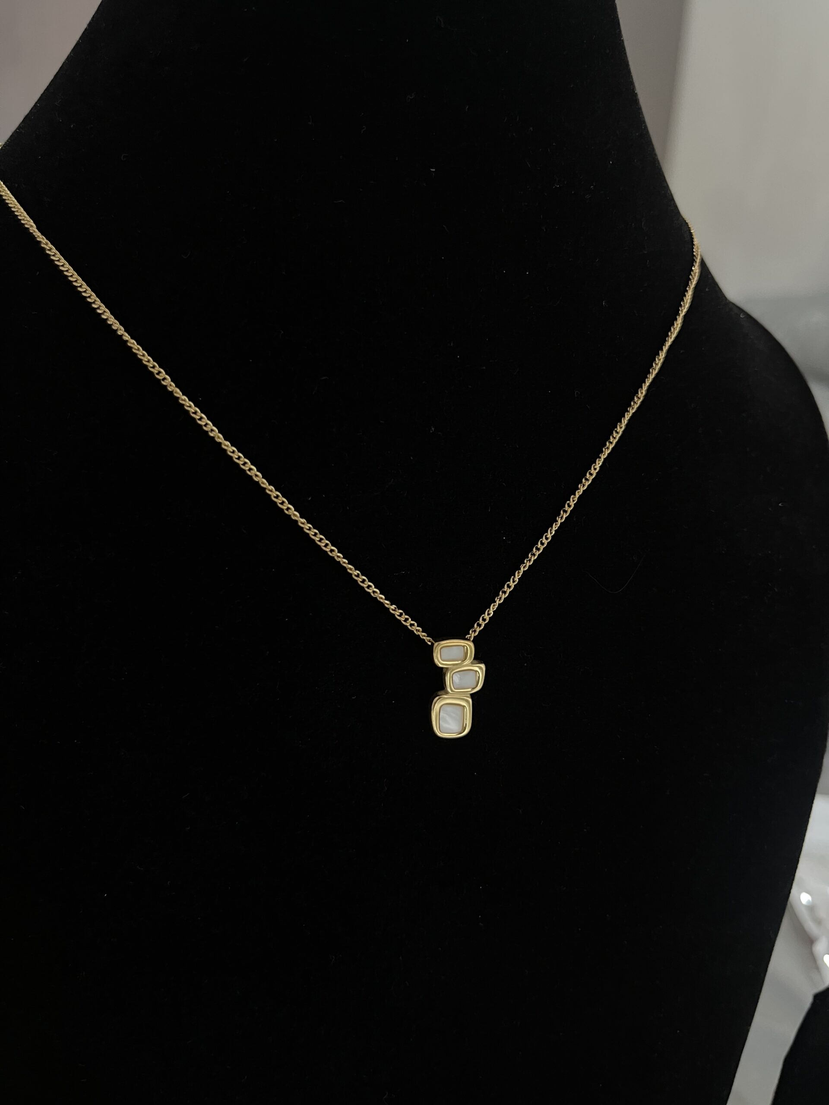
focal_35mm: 26
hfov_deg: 53.1
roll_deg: -2.3
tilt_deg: -21.3
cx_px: 414
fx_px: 830
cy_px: 552
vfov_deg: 67.3
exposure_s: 1/50
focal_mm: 5.1
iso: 320
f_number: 1.6
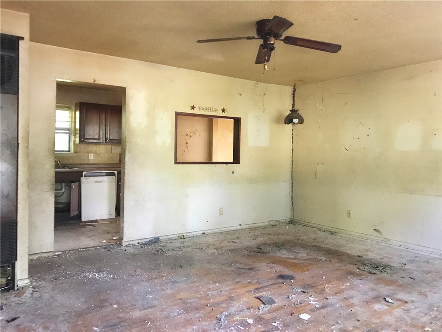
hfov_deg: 63.4
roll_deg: -0.6
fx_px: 358
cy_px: 166
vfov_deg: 49.7
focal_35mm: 28
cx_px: 221
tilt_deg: -1.2
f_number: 1.8
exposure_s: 1/6
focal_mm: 3.99
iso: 100
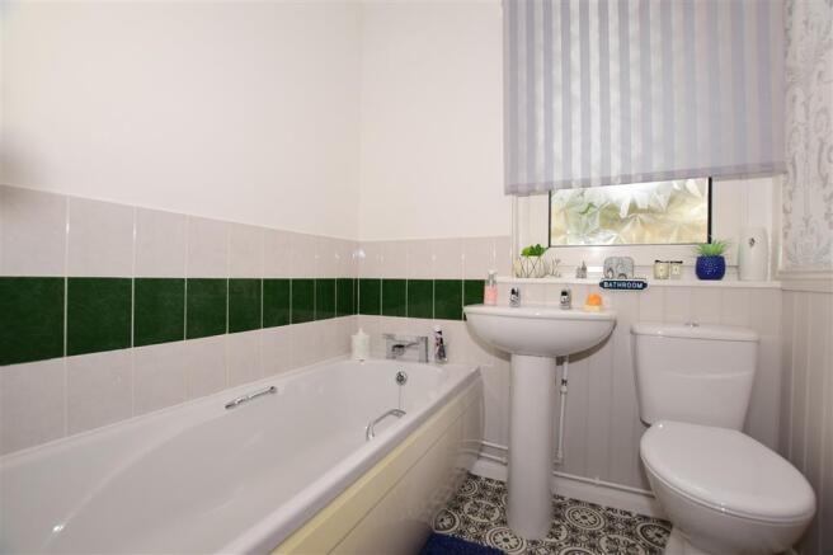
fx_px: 347
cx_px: 416
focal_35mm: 15
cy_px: 278
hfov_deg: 100.4
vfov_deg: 77.3
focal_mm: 10
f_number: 5.6
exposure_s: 1/125
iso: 400
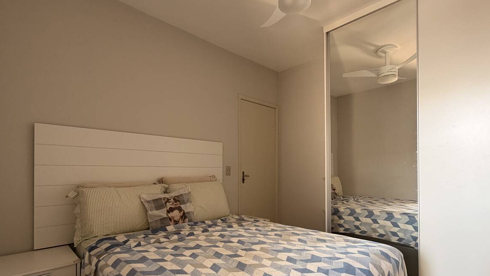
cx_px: 248
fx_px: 247
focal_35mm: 19
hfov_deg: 89.6
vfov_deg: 57.7
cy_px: 170
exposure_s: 1/121
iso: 200
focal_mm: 2.22
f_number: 2.2
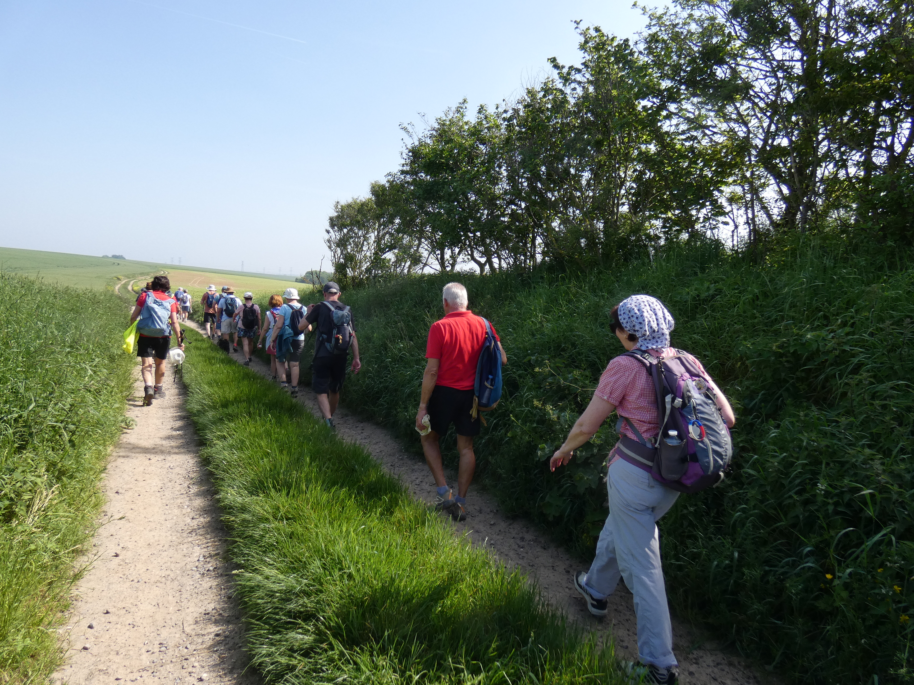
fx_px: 528
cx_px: 457
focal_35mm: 20
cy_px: 342
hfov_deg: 81.7
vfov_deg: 66.0
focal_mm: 3.6
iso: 80
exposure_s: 1/640
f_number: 2.8
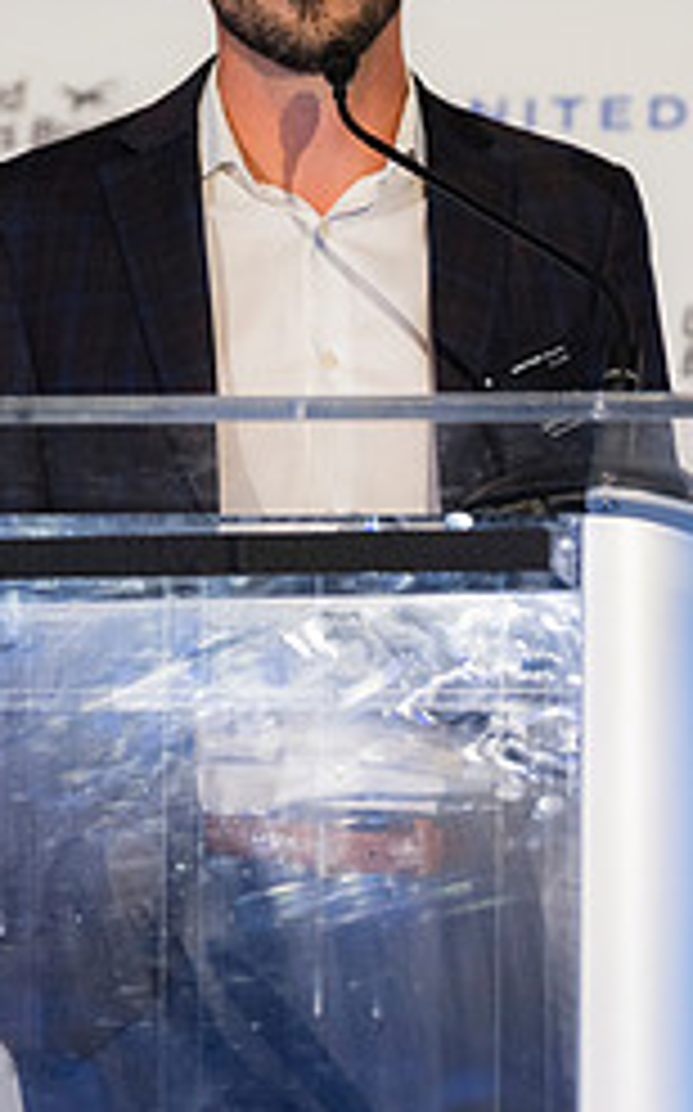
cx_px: 423
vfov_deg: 7.7
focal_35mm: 271
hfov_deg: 4.8
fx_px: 8204
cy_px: 371
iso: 720
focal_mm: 113
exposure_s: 1/160
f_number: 2.8
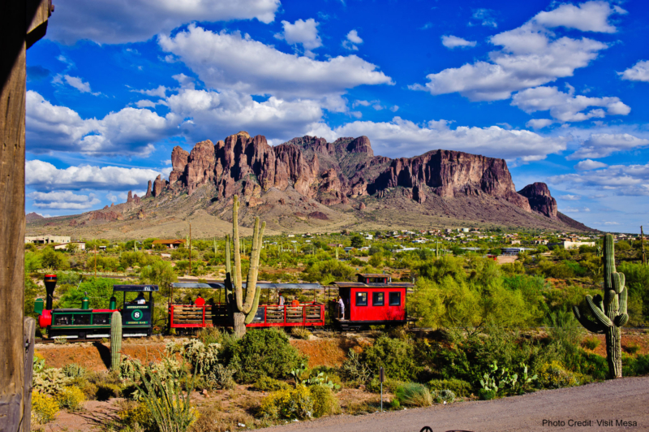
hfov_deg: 58.8
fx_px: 576
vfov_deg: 41.0
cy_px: 216
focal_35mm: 32
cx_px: 324
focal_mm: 32
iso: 200
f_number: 10
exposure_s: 1/400
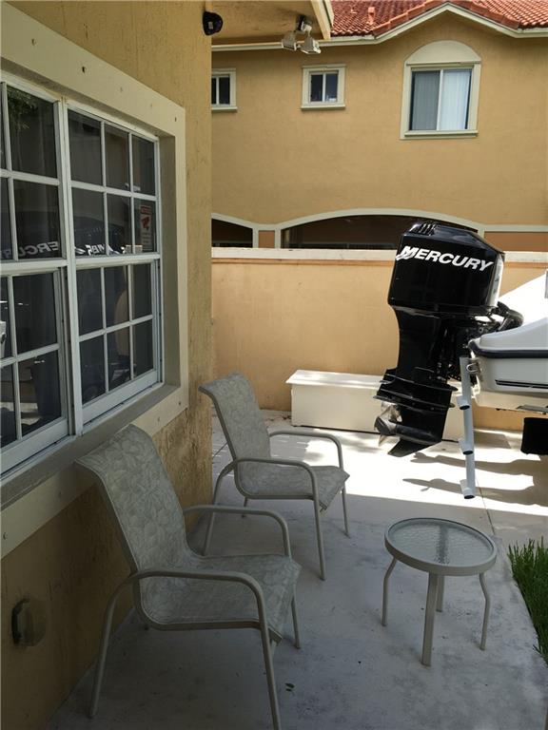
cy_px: 365
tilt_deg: -11.3
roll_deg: -1.2
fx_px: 612
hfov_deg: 48.2
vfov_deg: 61.7
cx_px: 274
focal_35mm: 29
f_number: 2.2
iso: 25
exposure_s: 1/777
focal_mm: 4.15
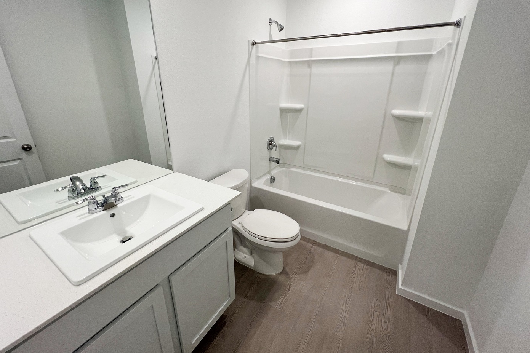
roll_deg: -0.6
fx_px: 206
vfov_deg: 80.9
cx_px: 259
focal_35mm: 14
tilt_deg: -19.5
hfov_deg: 104.2
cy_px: 158
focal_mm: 1.57
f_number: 1.8
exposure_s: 1/120
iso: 125
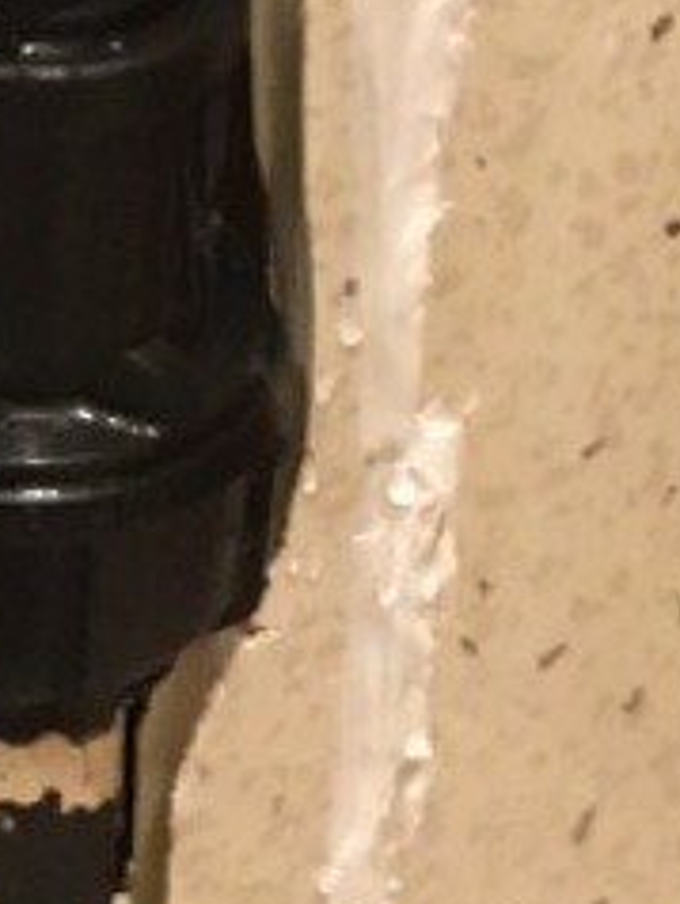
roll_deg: +0.3
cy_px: -106
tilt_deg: -32.7
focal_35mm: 146
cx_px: 11
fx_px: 3817
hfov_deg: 10.1
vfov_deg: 13.2
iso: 320
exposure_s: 1/17
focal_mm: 4.15
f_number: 2.2
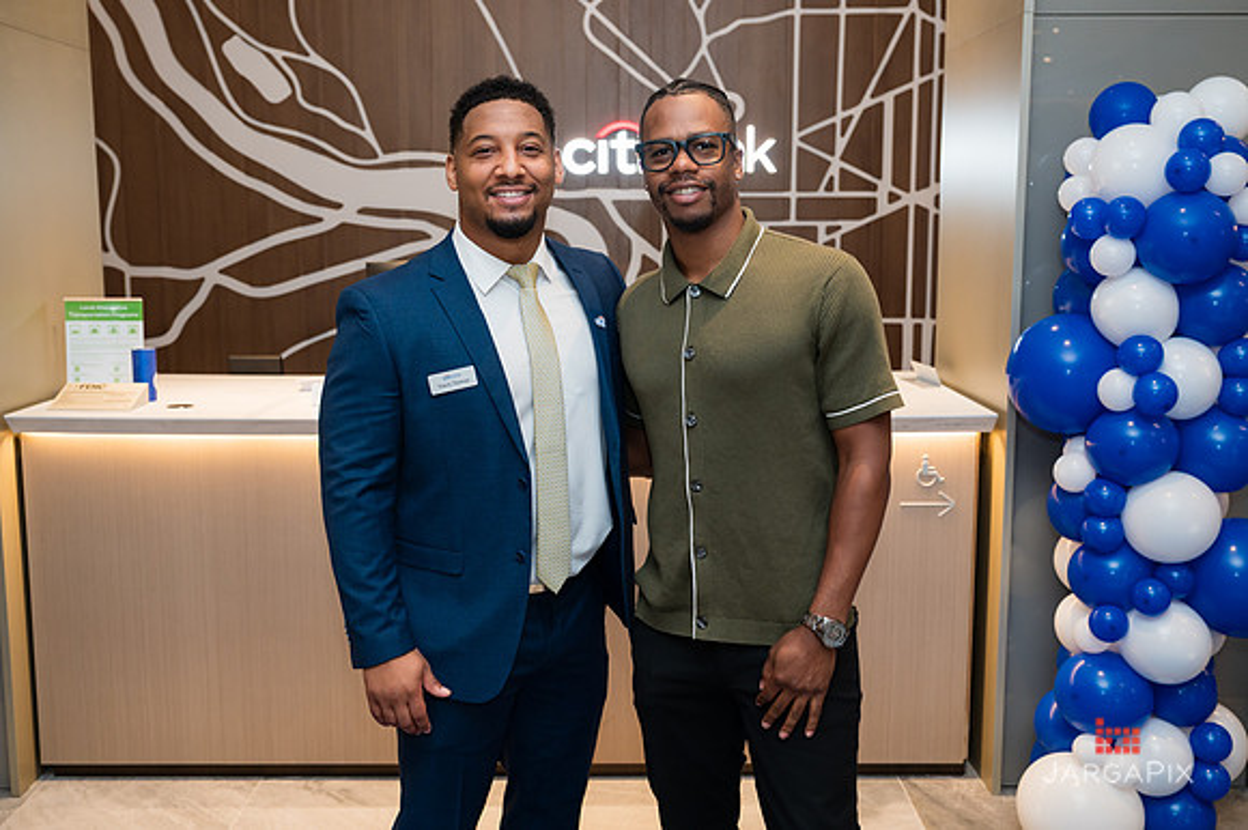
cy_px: 394
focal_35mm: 36
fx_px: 1262
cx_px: 622
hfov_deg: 52.6
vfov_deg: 36.4
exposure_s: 1/160
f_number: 4
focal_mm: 34.5
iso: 640
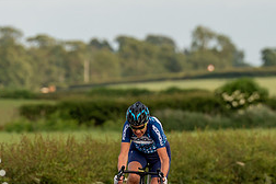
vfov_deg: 1.7
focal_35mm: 819
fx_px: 6279
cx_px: 170
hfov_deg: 2.5
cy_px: 208
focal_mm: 200
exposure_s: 1/1000
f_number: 3.5
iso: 250
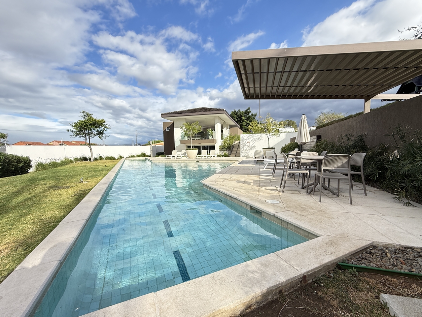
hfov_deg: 98.1
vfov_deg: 81.7
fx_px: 183
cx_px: 216
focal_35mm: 15
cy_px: 165
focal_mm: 2.22
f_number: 2.2
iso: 50
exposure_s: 1/914
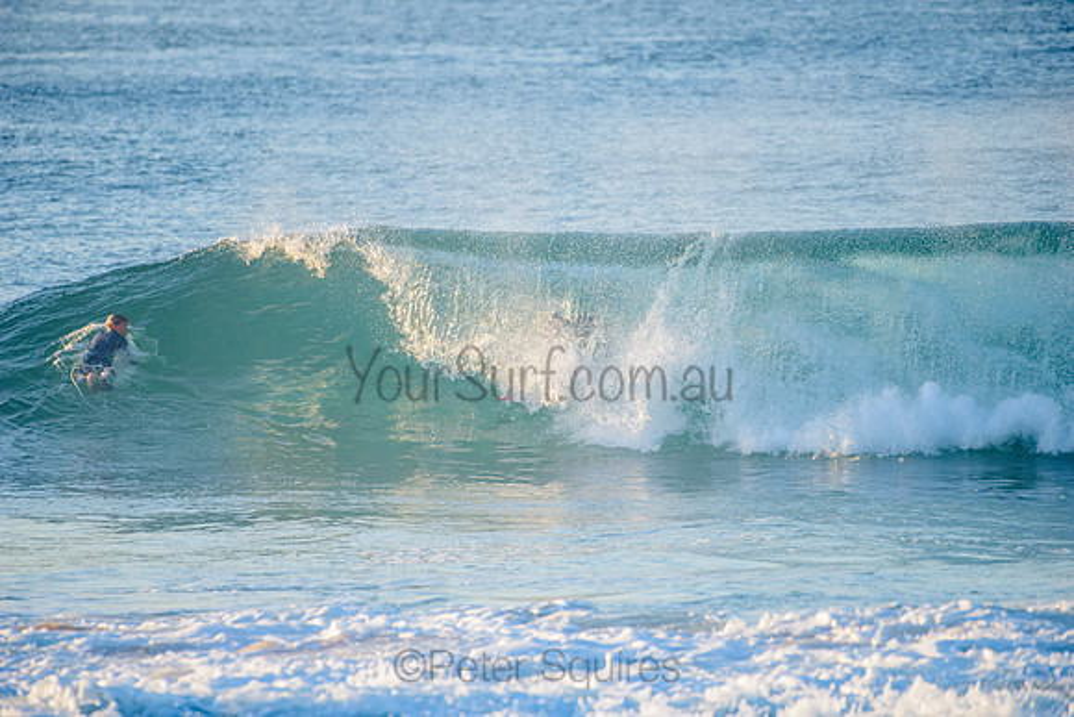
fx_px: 14919
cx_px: 537
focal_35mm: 500
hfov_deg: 4.1
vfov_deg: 2.8
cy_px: 358
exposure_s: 1/1250
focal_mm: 500
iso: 500
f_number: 5.6
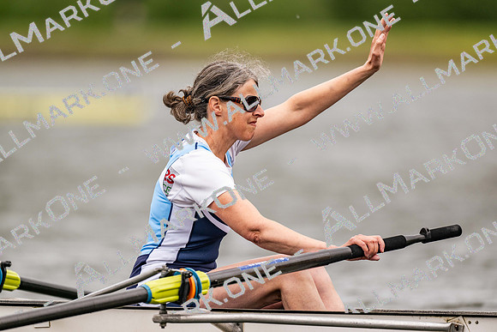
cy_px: 166
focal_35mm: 600
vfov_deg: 2.3
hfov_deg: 3.4
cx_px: 248
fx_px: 8285
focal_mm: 600
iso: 400
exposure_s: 1/2500
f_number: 4
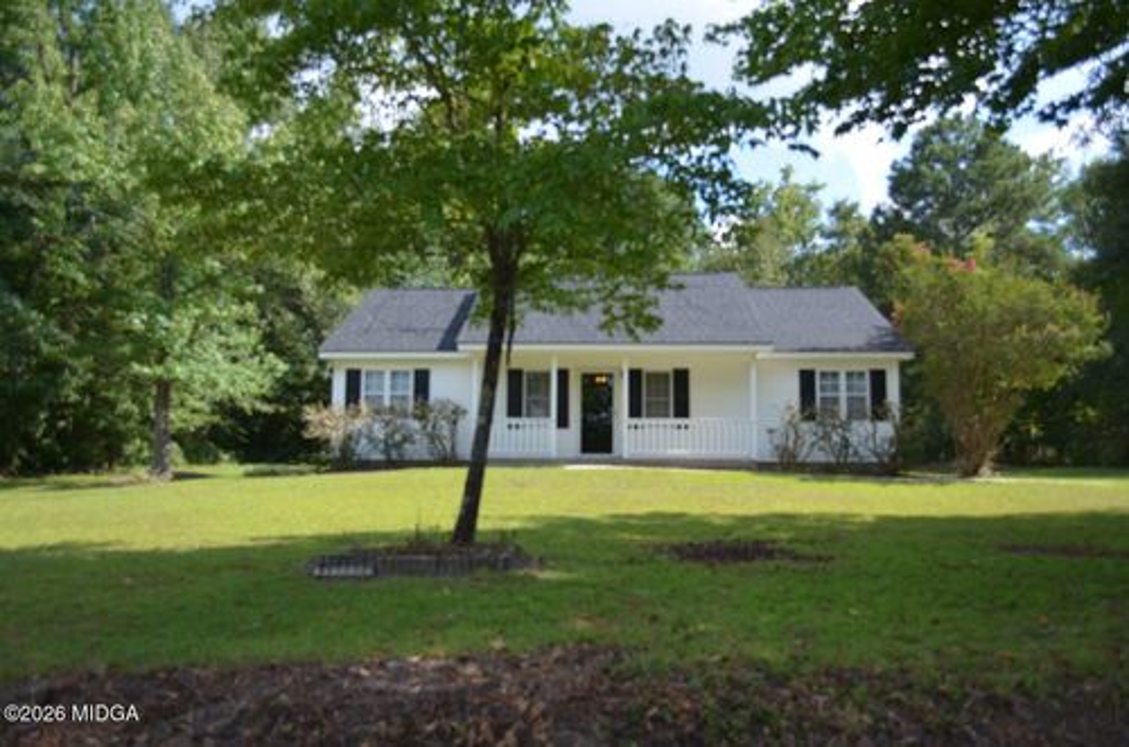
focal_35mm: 30
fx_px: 939
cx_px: 564
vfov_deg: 43.4
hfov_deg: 62.0
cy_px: 374
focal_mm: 20
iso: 125
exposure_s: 1/500
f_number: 3.8
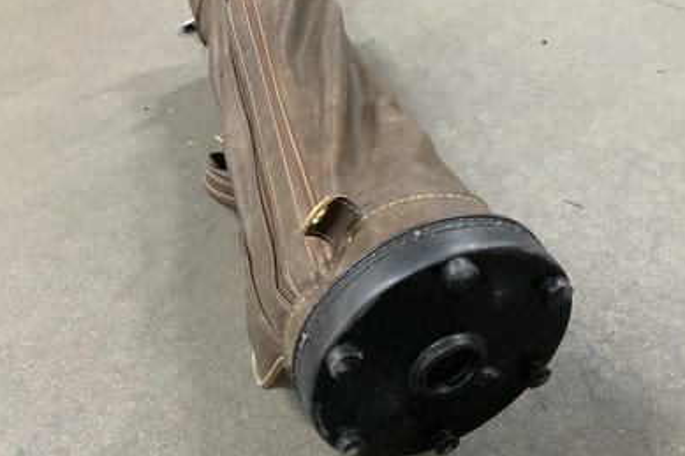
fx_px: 590
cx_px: 347
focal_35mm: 31
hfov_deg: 60.3
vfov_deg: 42.3
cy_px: 243
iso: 320
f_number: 1.8
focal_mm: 3
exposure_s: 1/30
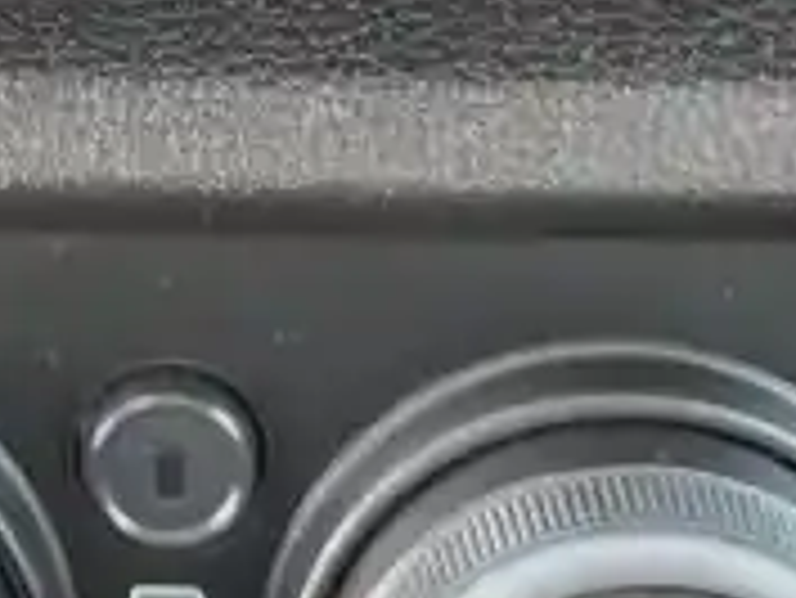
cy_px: -531
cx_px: -162
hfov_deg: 13.8
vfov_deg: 10.0
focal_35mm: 139
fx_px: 3198
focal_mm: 5.59
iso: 152
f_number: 1.88
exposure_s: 1/46.2
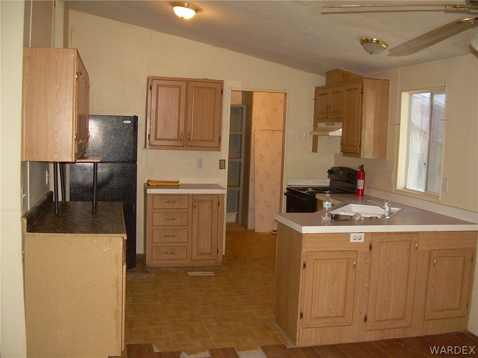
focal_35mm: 38
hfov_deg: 49.0
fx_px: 525
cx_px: 239
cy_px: 179
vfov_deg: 37.7
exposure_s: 1/60
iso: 200
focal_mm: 6.3
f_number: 2.8
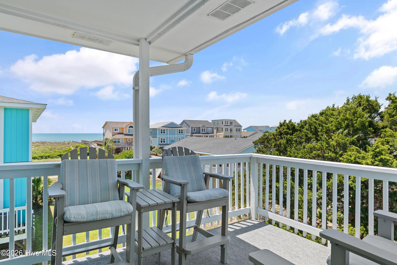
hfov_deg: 81.2
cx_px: 198
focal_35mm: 21
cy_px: 132
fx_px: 232
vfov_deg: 59.5
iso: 100
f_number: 6.3
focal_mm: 14
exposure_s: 1/160
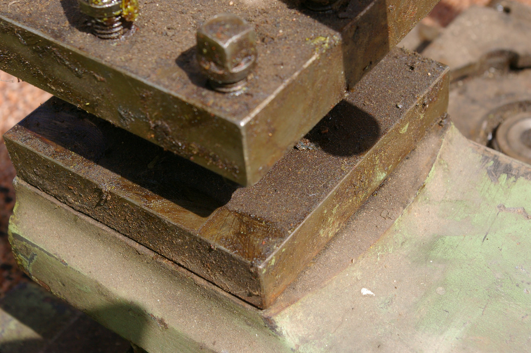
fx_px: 995
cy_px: 176
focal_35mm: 68
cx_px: 266
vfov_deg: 20.1
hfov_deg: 29.9
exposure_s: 1/250
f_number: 11
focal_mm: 45
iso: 400
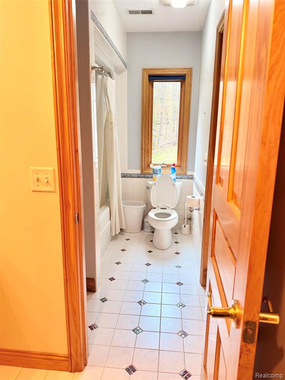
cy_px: 190
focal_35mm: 24
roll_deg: +0.1
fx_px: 263
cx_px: 142
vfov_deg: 71.6
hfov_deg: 56.8
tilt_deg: -11.1
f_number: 1.78
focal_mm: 6.76
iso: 200
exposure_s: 1/60
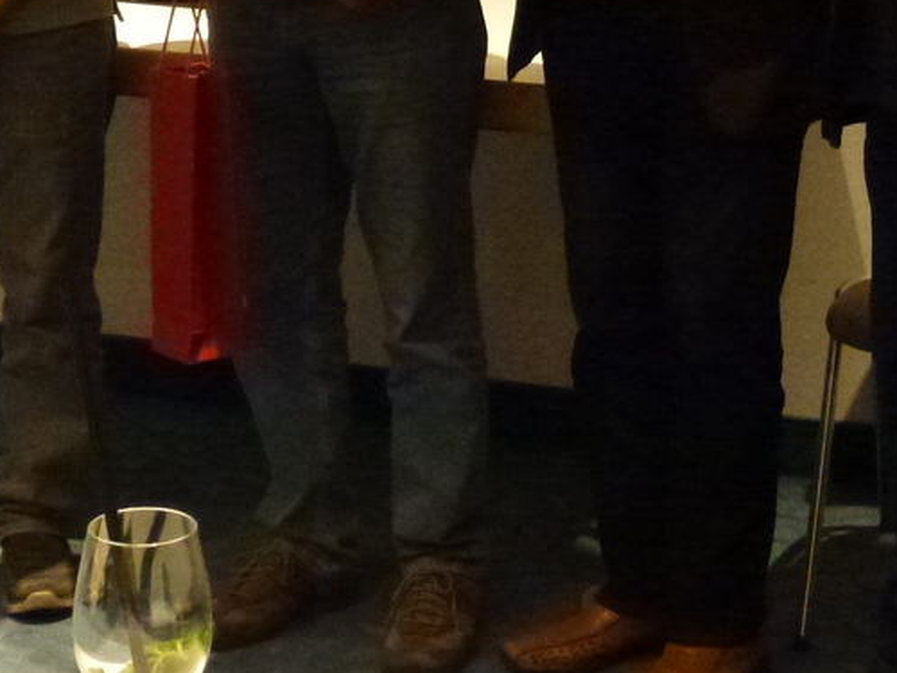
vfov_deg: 12.4
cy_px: -139
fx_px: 3032
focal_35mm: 117
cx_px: 637
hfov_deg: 16.8
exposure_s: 1/10
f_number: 4
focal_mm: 8
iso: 800
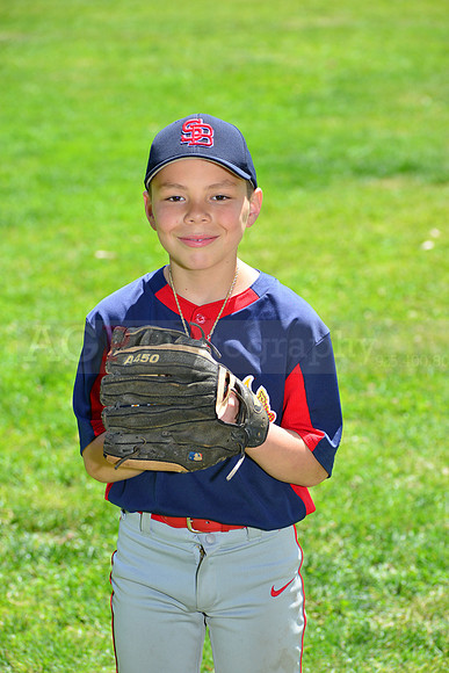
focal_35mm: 145
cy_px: 336
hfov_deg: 9.5
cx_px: 224
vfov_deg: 14.2
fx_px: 2711
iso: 200
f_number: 8
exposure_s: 1/200
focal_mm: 145
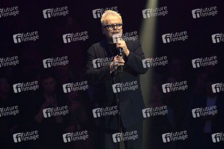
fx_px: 1741
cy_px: 74
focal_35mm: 280
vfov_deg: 4.9
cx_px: 112
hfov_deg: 7.4
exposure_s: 1/640
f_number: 5.6
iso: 6400
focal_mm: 280
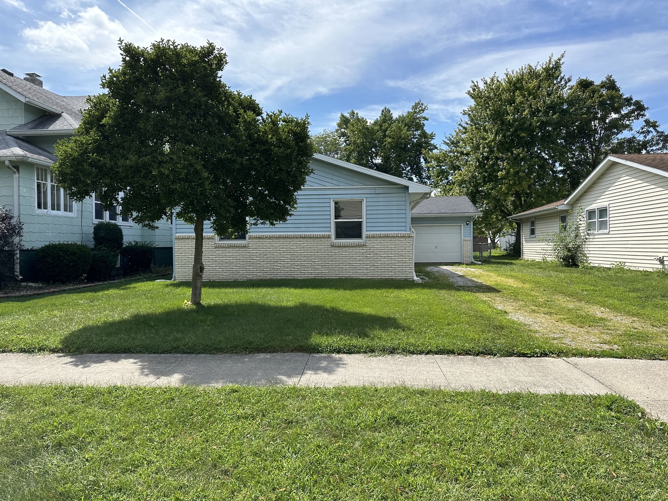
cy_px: 250
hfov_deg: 71.6
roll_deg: +0.2
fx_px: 463
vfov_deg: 56.8
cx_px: 334
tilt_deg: -0.6
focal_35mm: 24
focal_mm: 6.86
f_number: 1.78
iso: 80
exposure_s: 1/3058
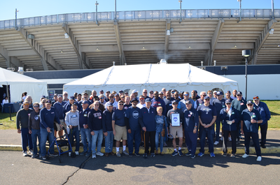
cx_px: 140
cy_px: 92
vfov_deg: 47.7
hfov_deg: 67.5
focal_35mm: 27
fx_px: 210
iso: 100
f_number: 6.3
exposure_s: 1/200
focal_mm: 18
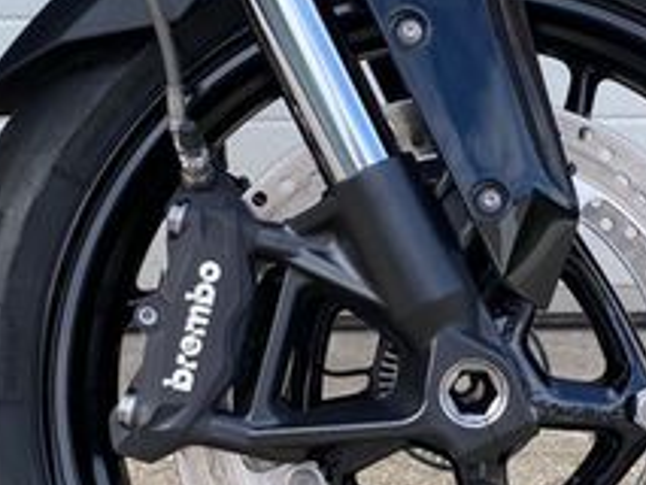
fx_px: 1456
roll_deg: +0.7
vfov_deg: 18.9
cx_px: 485
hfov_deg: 24.7
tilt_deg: -16.7
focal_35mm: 78
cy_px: 327
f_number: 1.8
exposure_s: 1/702
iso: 32
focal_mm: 4.25
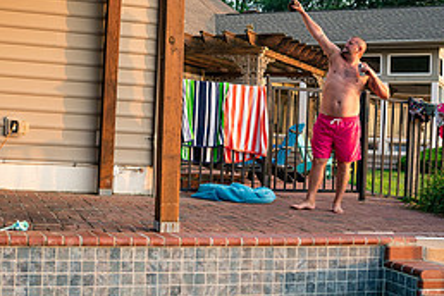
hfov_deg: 36.7
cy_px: 113
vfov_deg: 25.0
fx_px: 666
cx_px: 167
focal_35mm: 54
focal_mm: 24
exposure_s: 1/800
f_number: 2.8
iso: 400
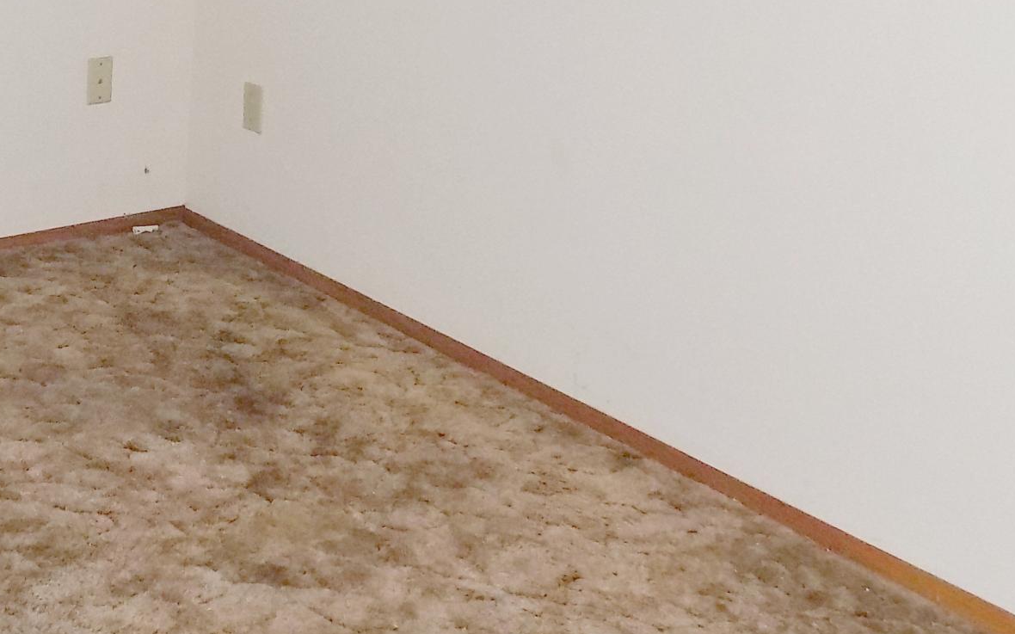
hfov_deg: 31.5
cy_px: 120
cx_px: 107
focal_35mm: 62
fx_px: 1715
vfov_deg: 20.7
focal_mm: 4
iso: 200
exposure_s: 1/30
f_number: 3.1
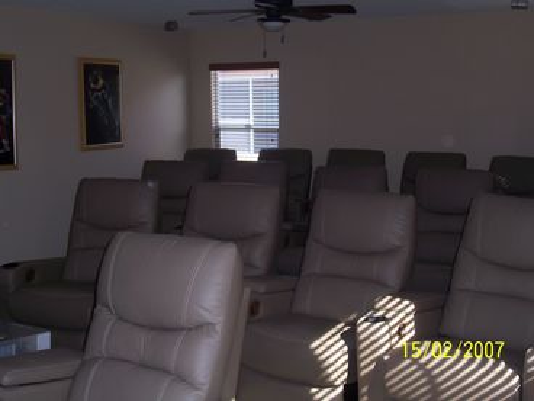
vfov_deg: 34.3
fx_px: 648
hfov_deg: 44.8
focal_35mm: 42
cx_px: 267
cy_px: 200
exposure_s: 1/60
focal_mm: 7
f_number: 3
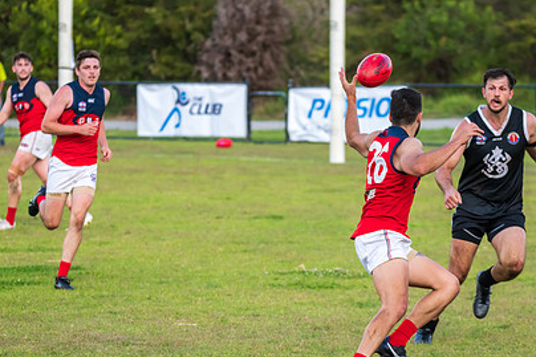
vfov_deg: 4.6
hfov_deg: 6.9
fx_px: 4465
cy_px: 208
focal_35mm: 300
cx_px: 307
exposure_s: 1/1250
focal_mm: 200
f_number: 6.3
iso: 800
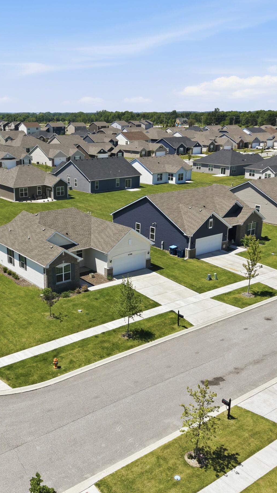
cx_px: 85
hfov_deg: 32.5
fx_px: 470
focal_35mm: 36
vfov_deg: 55.3
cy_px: 254
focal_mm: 8.7
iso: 170
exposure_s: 1/6000
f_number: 1.8
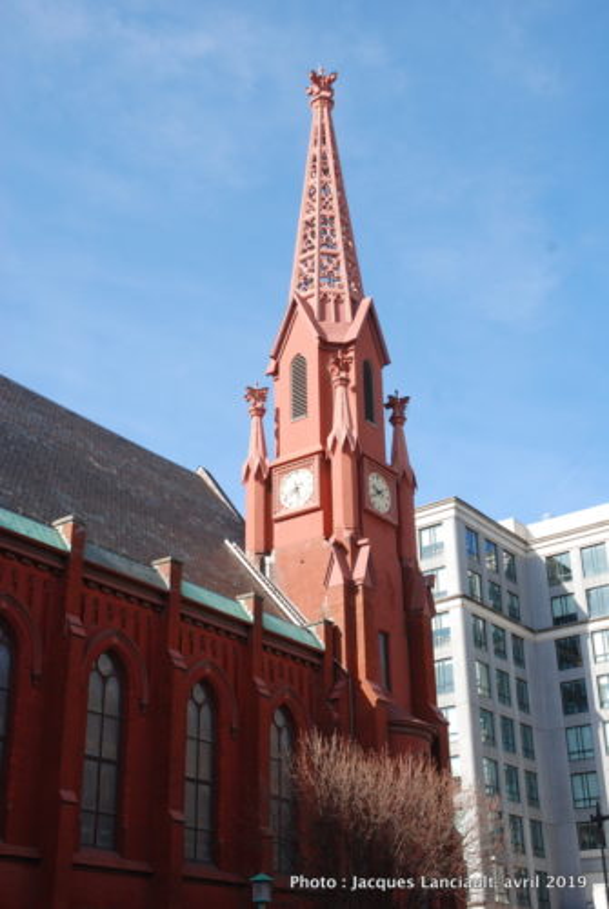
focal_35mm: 46
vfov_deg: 42.3
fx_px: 1176
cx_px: 304
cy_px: 454
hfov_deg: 29.0
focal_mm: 31
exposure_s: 1/80
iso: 100
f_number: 10
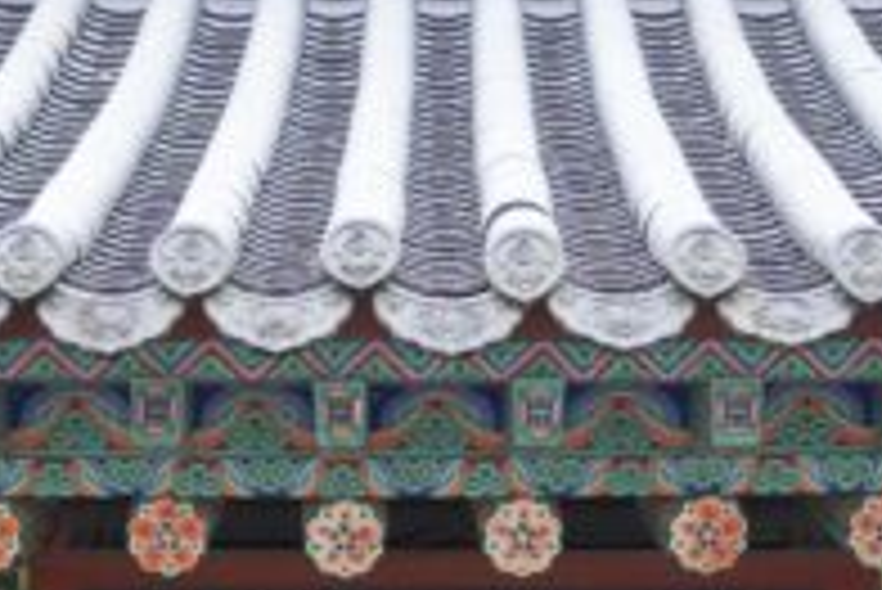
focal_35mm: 157
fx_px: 3849
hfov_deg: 13.1
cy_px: 1443
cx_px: 378
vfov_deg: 8.0
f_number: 4.5
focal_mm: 30
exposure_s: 1/60
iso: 200
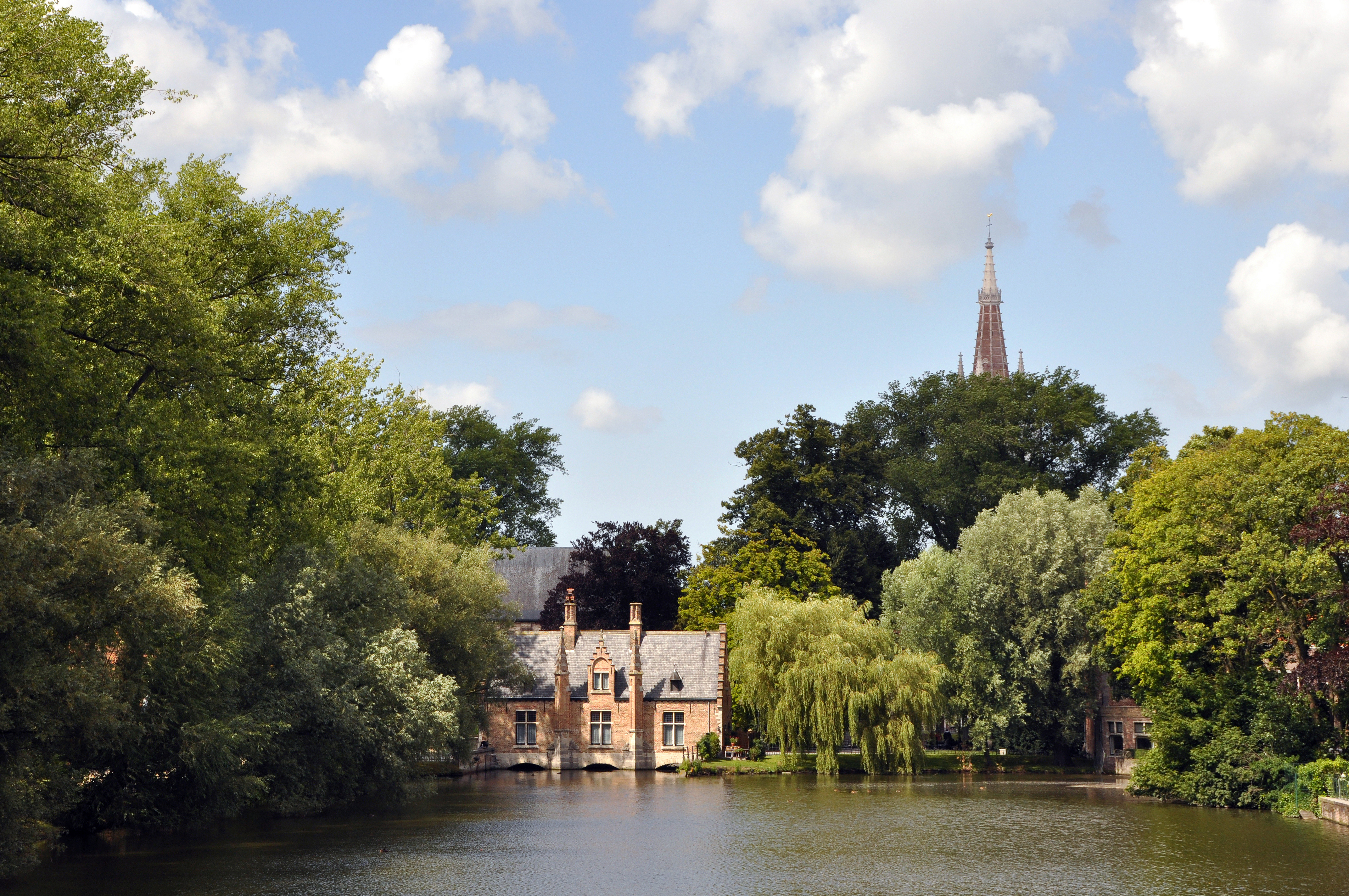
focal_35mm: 75
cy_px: 448
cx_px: 674
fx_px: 2807
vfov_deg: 18.1
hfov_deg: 27.0
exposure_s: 1/320
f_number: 11
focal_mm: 50
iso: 320
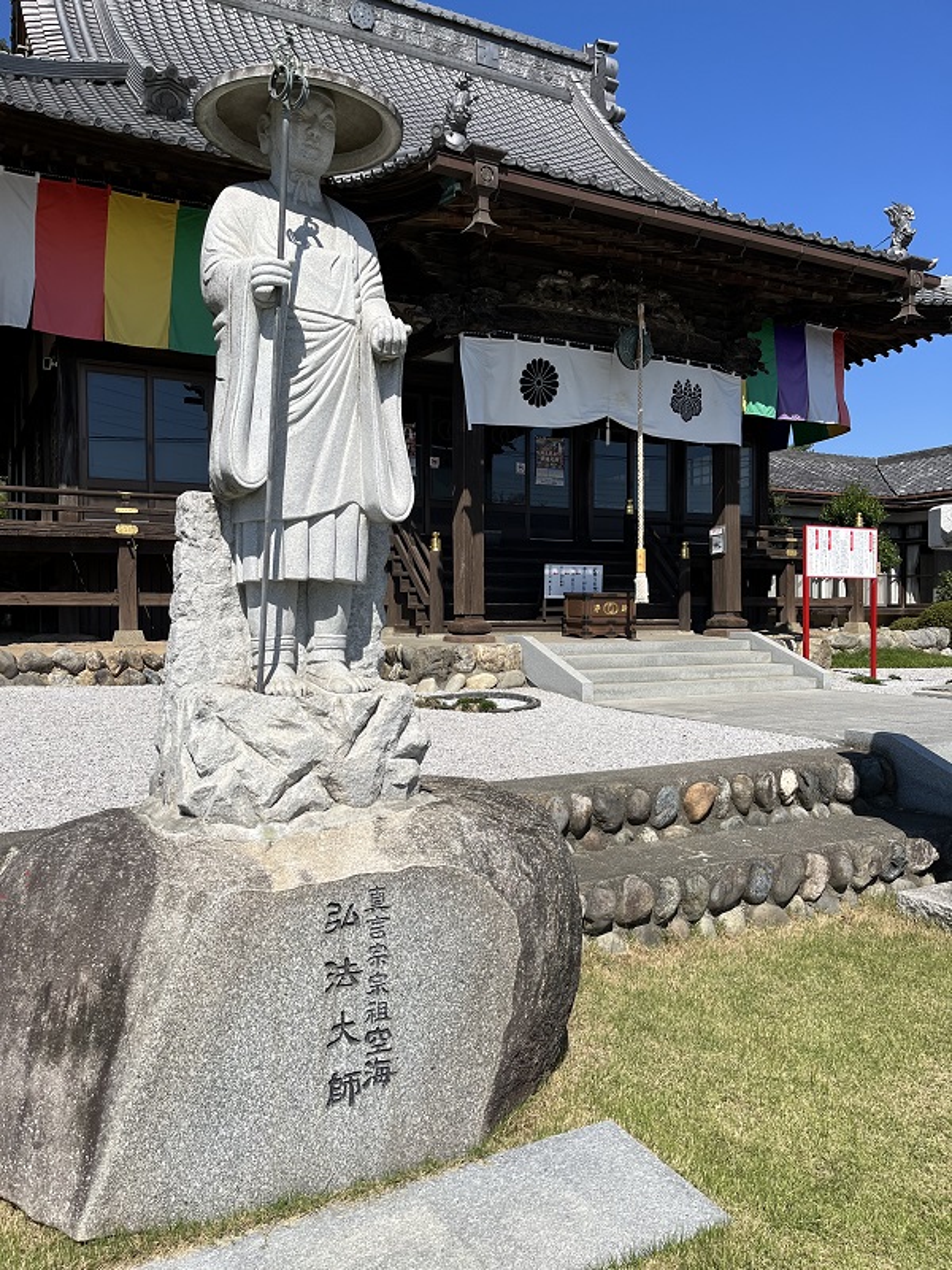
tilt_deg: -2.0
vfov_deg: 67.3
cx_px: 476
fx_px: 953
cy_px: 635
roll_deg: +1.3
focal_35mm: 26
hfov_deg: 53.1
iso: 50
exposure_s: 1/4484
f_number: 1.6
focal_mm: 5.1
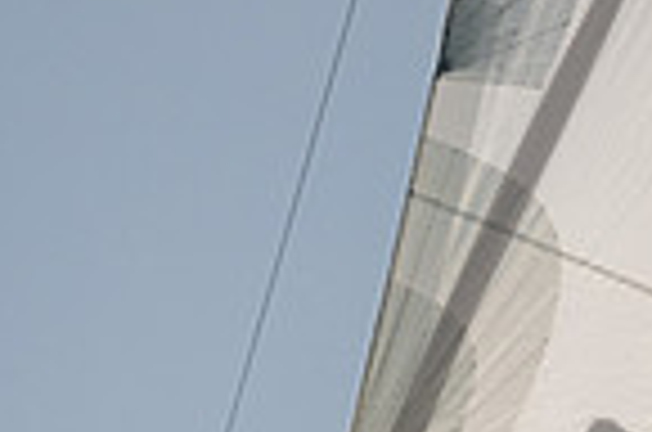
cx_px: 619
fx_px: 35095
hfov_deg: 1.1
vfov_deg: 0.7
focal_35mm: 1942
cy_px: 567
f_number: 8
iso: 400
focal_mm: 400
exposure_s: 1/2000
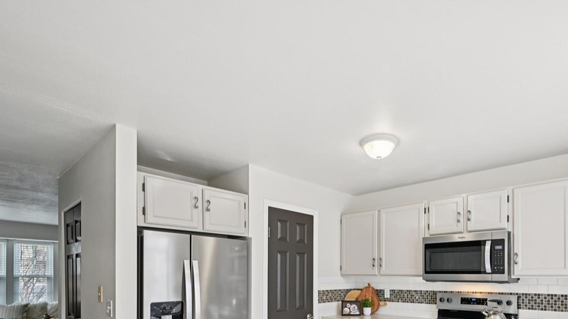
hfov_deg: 82.5
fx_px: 316
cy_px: 269
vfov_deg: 49.4
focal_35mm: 21
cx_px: 348
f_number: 8
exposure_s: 1/15
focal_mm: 14
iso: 180
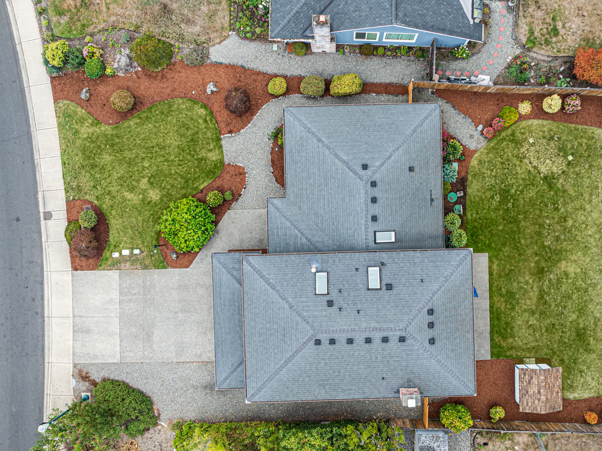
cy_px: 221
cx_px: 350
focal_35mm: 30
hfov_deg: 59.7
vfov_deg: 46.7
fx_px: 521
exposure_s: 1/320
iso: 100
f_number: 2.8
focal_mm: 12.29
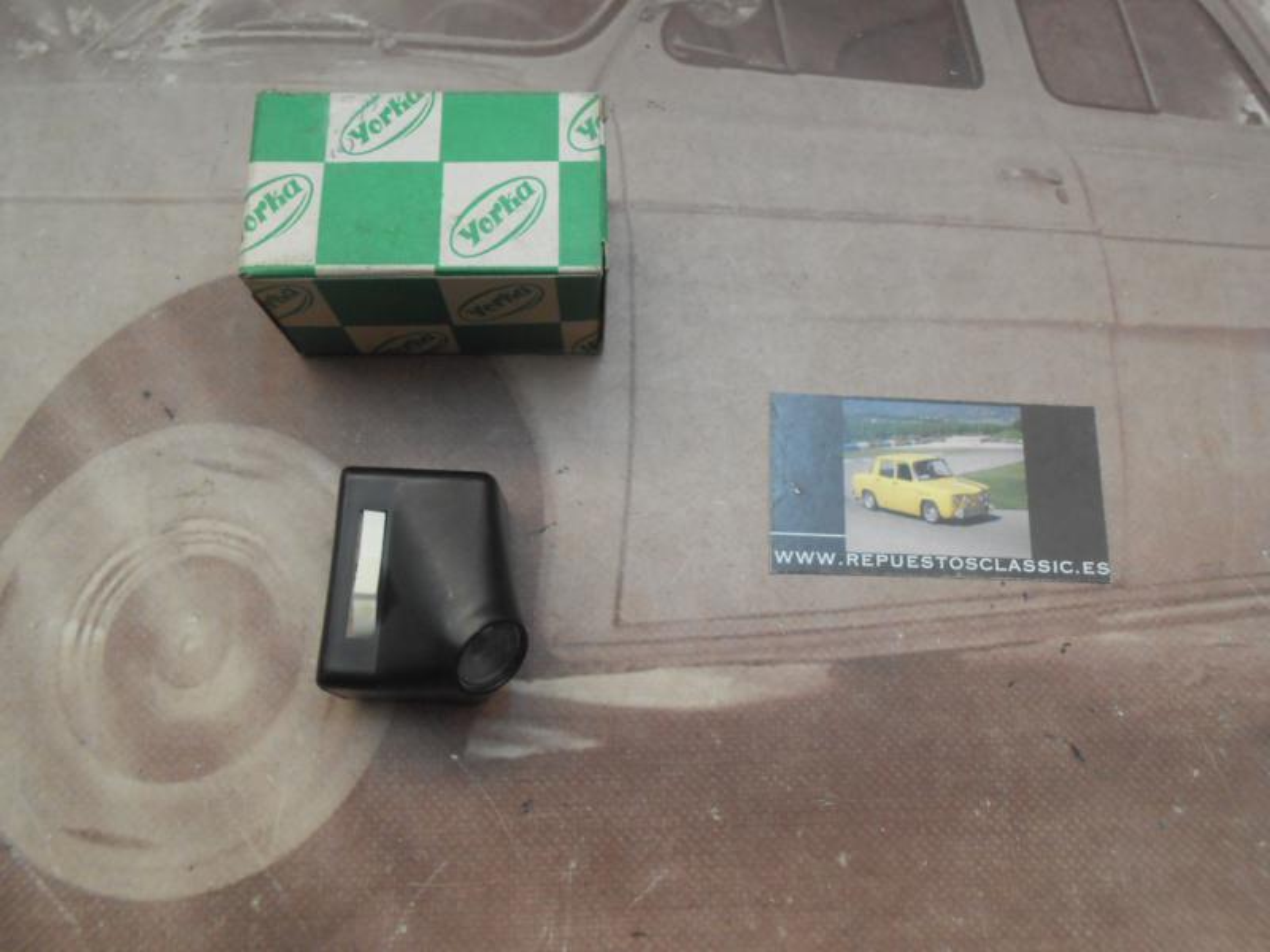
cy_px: 476
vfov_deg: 53.1
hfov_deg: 67.3
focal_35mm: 26
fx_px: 954
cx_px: 635
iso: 200
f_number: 3.5
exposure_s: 1/30
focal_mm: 4.6
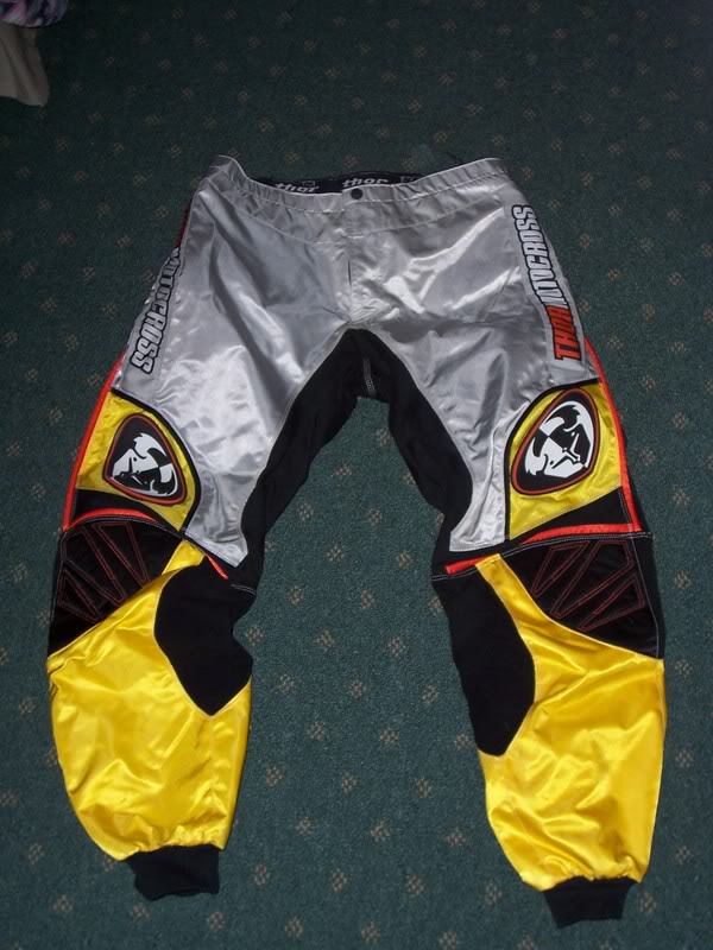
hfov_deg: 34.3
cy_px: 475
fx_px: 1153
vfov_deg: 44.8
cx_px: 356
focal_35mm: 42
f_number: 3
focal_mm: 7
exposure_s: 1/60
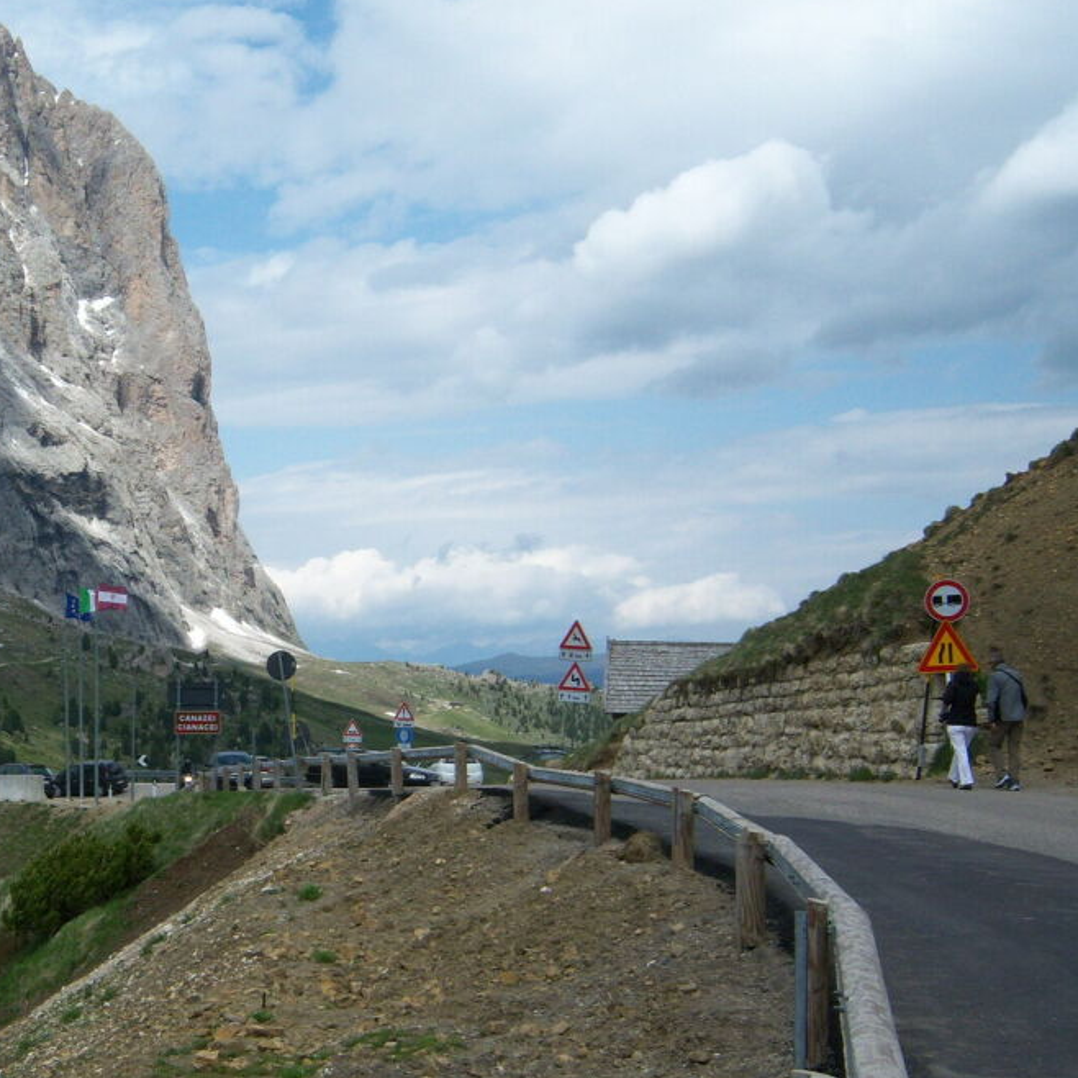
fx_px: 2044
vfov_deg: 29.5
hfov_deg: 28.5
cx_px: 126
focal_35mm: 58
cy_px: 600
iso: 80
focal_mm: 7.5
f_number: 4.8
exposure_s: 1/800
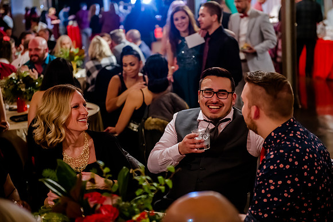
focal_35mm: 70
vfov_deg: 19.5
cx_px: 166
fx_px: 648
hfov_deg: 28.8
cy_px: 111
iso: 5000
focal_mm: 70
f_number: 2.8
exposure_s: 1/60
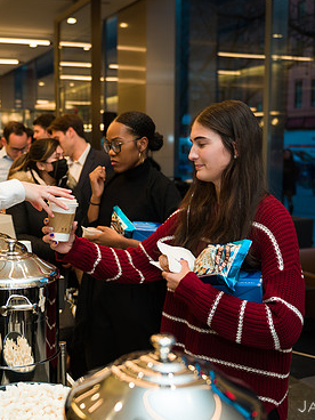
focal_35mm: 47
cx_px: 76
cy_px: 217
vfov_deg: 40.4
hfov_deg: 30.3
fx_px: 570
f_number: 3.2
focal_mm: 31
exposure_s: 1/200
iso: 400
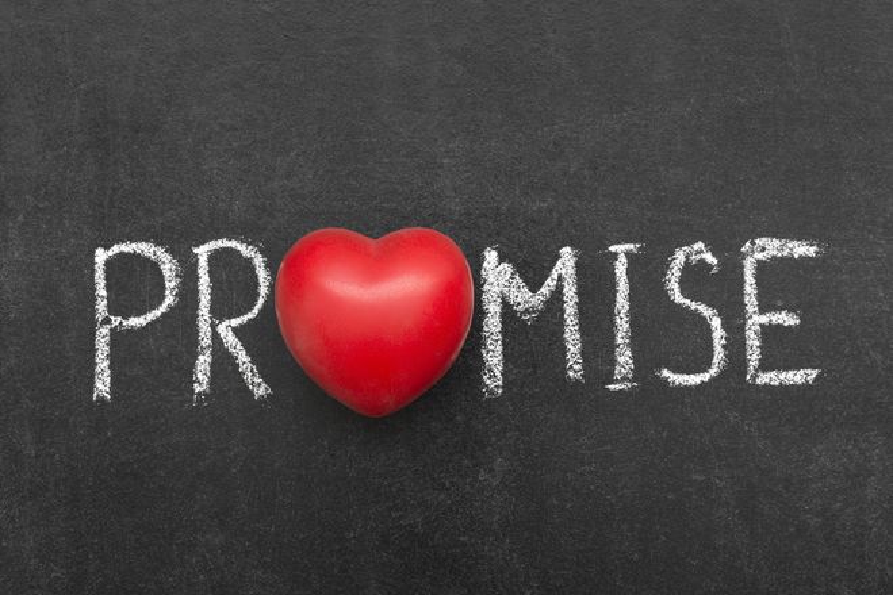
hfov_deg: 33.4
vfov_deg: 22.6
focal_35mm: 60
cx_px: 446
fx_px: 1488
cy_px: 298
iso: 100
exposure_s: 4
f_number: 13
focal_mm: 60
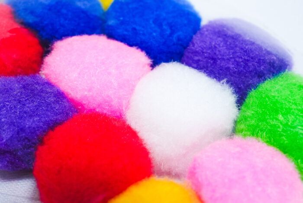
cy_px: 102
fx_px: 590
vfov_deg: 19.5
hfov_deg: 28.8
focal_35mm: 70
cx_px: 152
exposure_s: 1/200
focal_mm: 70
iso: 3200
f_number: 10
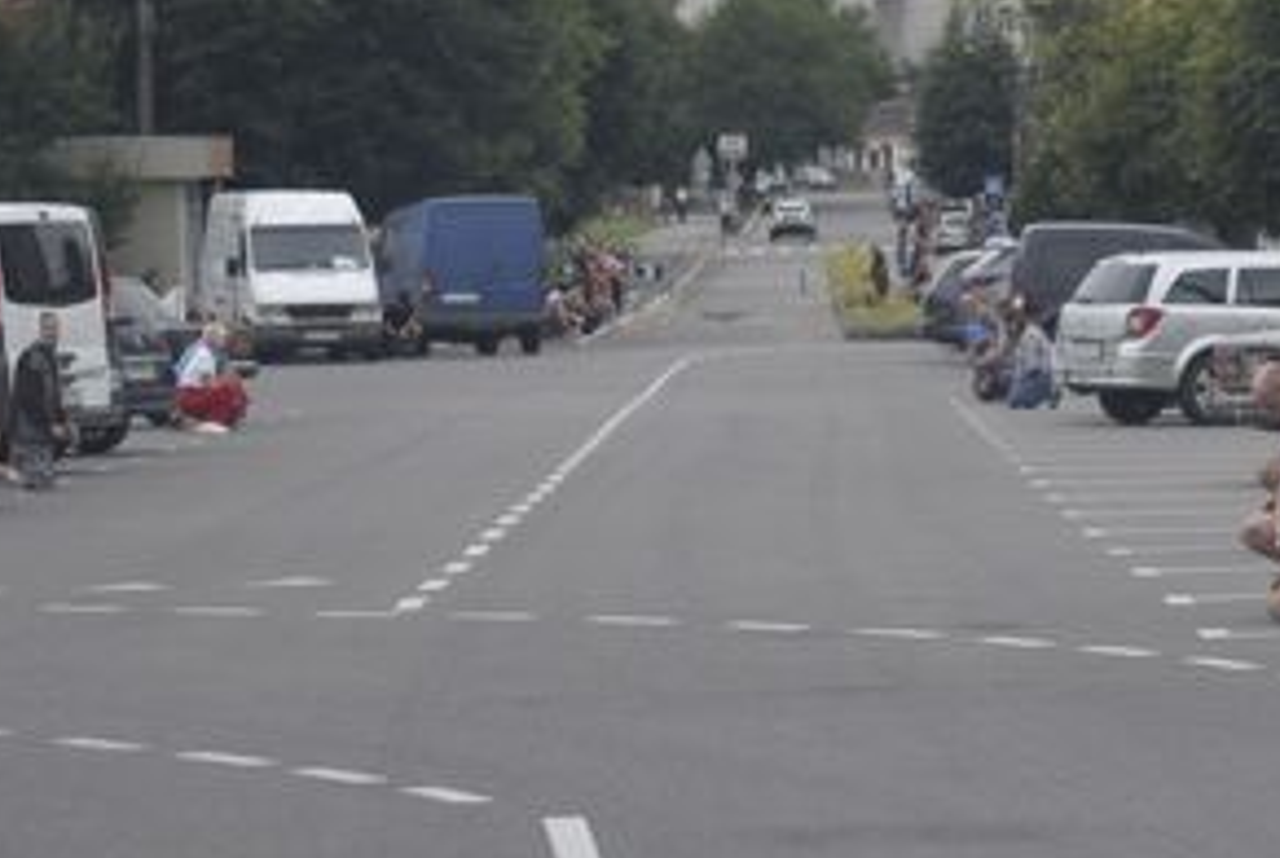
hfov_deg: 9.6
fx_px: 7559
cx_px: 1368
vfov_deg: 6.5
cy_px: 667
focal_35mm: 212
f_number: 5.6
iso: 200
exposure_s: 1/200
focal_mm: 55
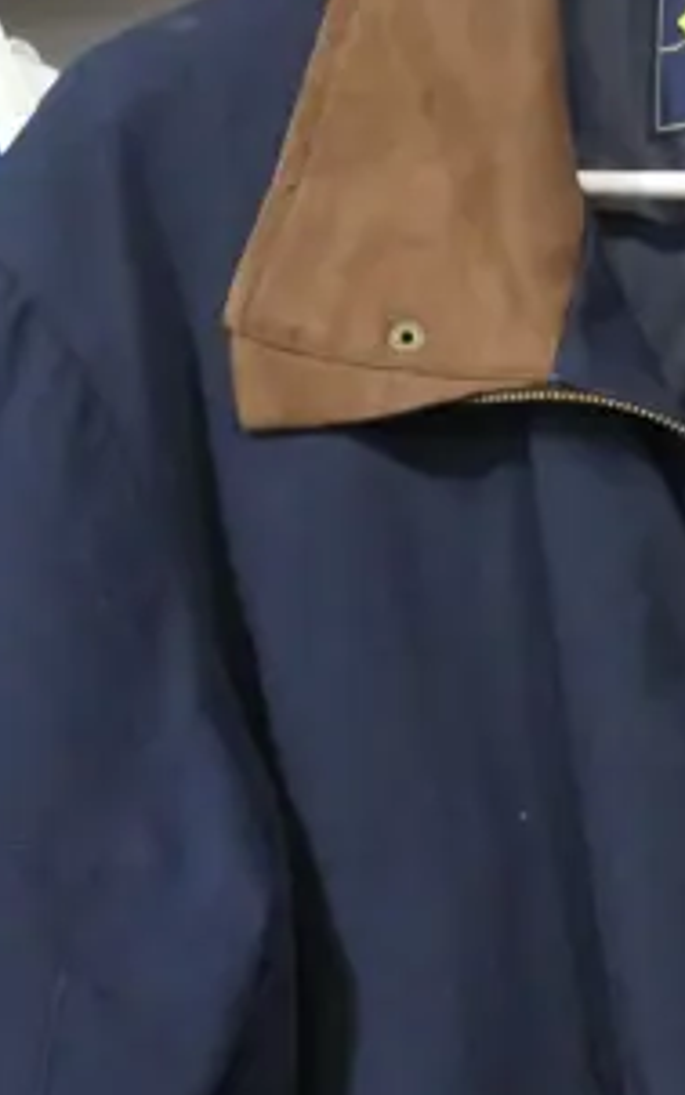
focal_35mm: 108
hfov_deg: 12.0
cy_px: 1360
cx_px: 723
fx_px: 3223
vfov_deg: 18.2
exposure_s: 1/60
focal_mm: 15
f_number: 3.6
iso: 2500
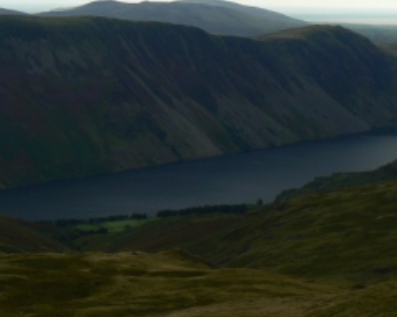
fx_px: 1162
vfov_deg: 15.5
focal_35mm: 99
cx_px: 186
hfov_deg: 19.4
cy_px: 105
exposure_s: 1/250
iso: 80
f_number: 5.6
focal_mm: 9.5
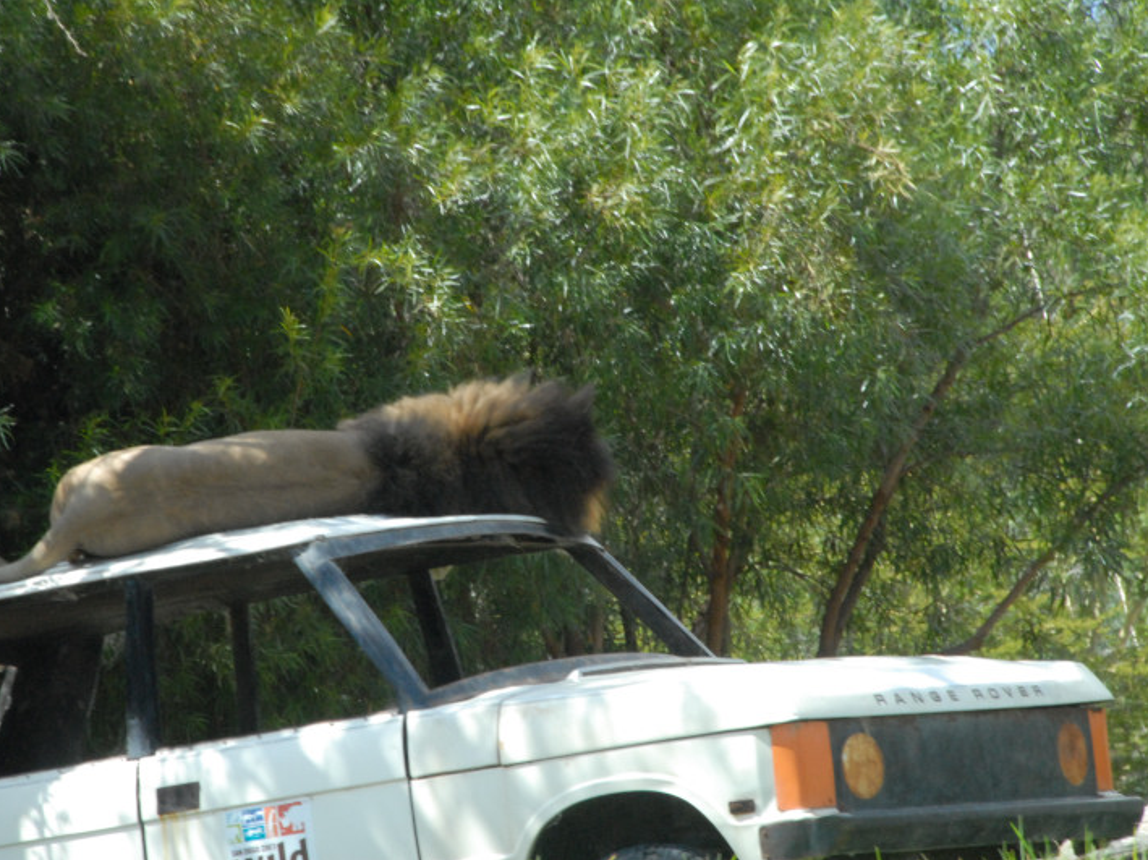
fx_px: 10806
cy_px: 432
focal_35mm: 326
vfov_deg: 4.6
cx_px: 510
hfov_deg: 6.1
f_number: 20
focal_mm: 200
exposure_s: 1/125
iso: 1100
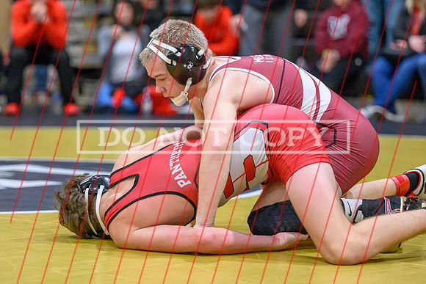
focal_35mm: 149
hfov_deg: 13.8
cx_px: 192
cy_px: 106
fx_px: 1764
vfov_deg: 9.2
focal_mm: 115
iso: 12800
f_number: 2.8
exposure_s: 1/800
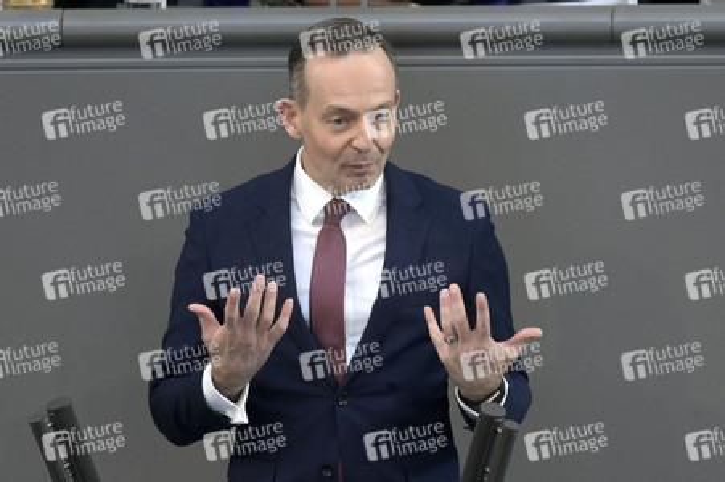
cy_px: 241
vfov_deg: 2.0
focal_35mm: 700
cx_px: 362
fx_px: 14087
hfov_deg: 2.9
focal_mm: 700
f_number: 8
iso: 8000
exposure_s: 1/400
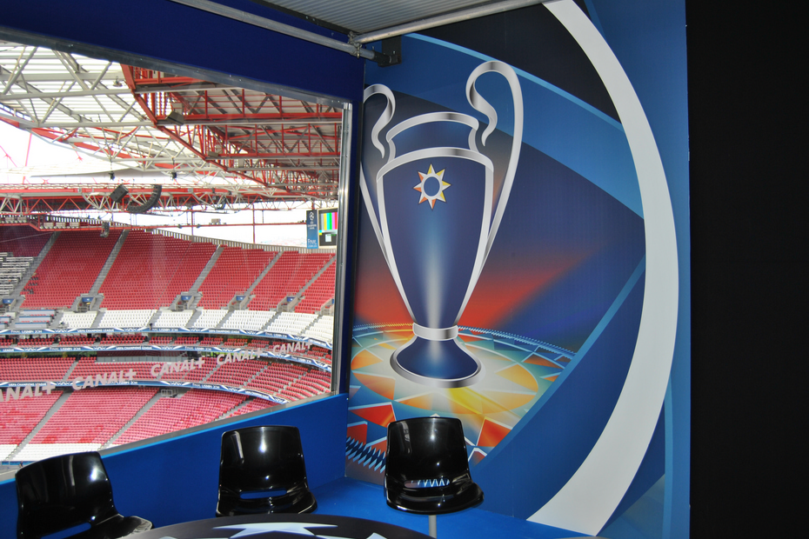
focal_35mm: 30
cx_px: 404
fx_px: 674
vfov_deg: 43.6
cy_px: 270
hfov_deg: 61.9
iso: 100
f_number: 3.5
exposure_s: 1/125
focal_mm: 20
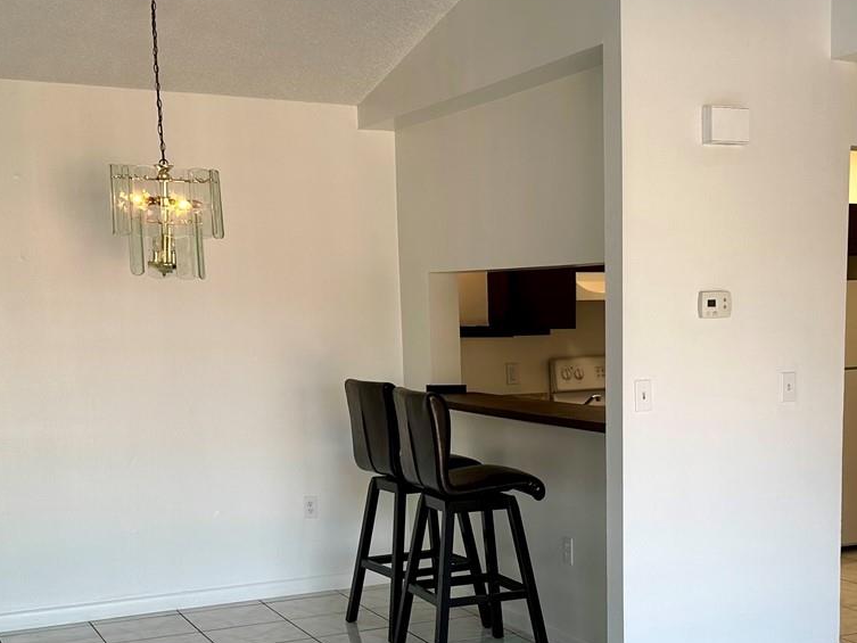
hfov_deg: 37.1
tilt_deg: -7.9
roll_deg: +0.6
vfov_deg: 28.1
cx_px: 576
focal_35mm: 51
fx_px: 1263
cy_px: 502
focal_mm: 6.86
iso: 64
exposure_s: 1/124
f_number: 1.78
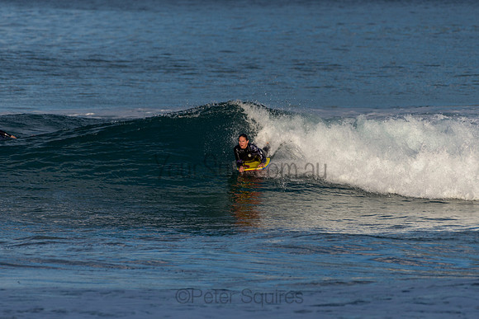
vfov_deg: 2.2
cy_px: 155
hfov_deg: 3.4
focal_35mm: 613
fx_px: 8162
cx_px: 246
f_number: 5.6
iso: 140
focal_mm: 500
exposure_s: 1/2000
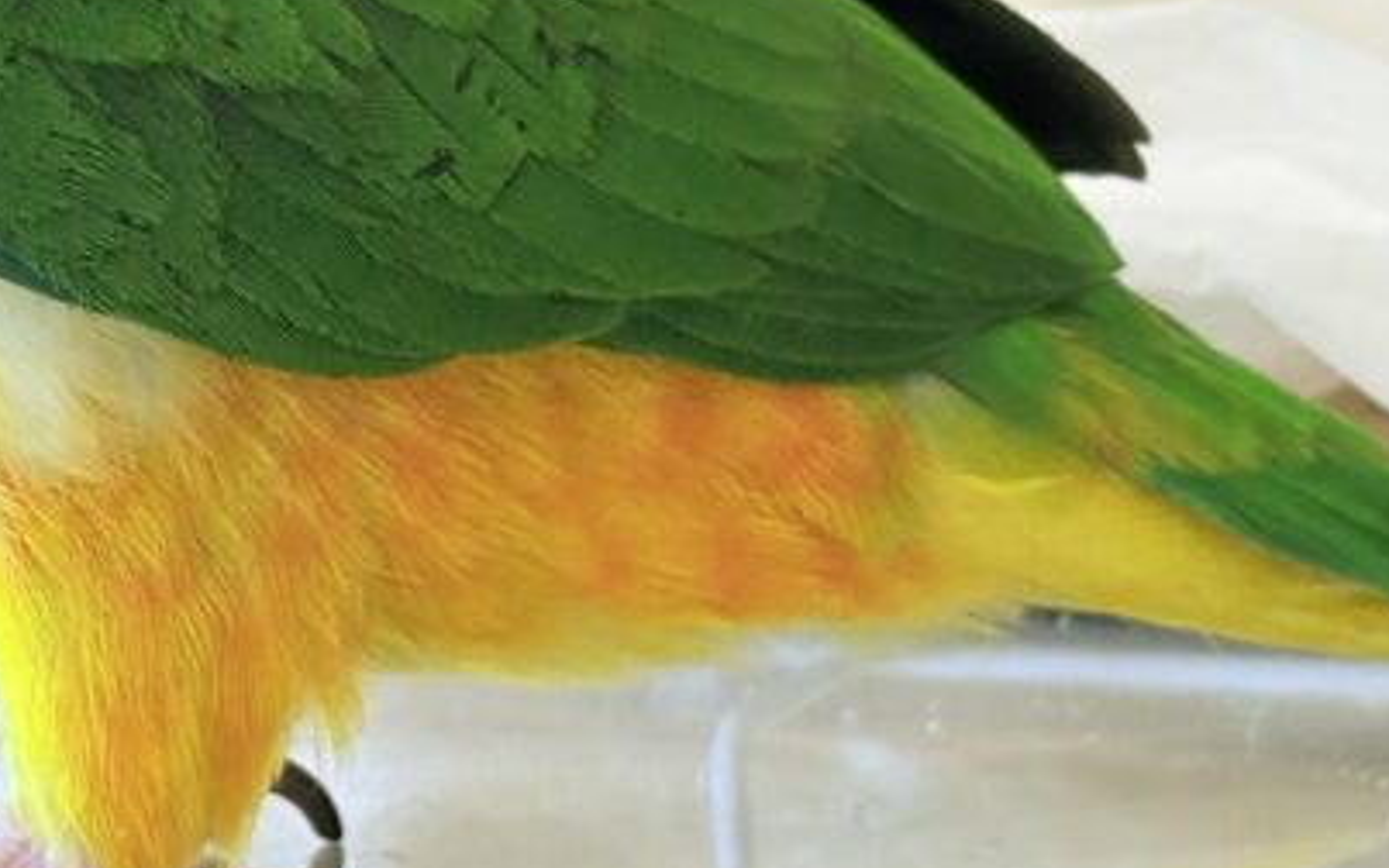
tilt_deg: -4.0
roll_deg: +4.8
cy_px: 183
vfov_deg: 8.0
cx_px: -272
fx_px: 6209
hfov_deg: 12.5
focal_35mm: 164
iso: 64
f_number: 1.6
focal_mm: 5.96
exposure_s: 1/100
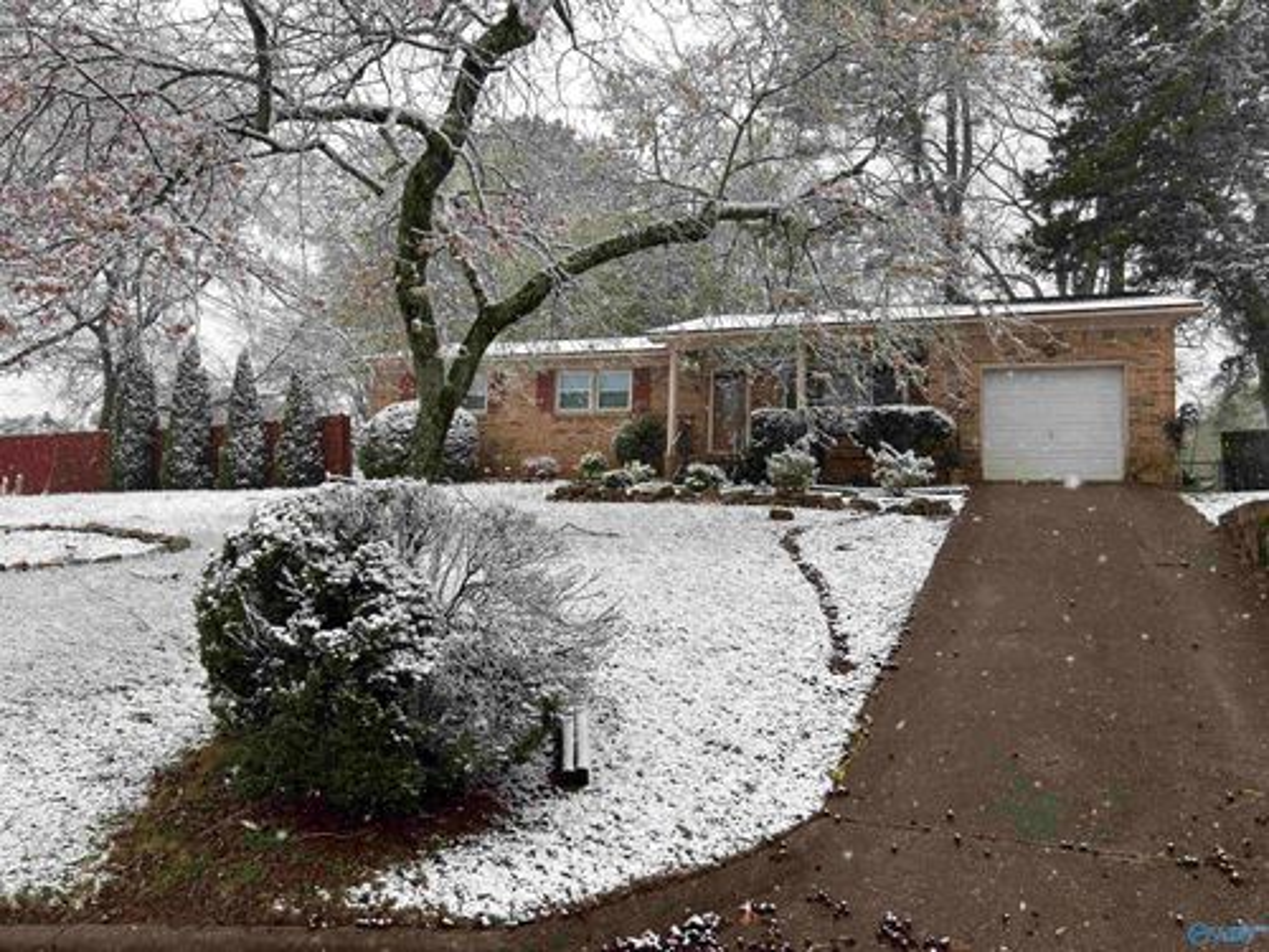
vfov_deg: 53.1
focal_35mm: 26
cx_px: 634
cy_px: 476
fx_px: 953
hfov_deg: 67.3
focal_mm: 5.7
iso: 32
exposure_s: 1/145
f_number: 1.5
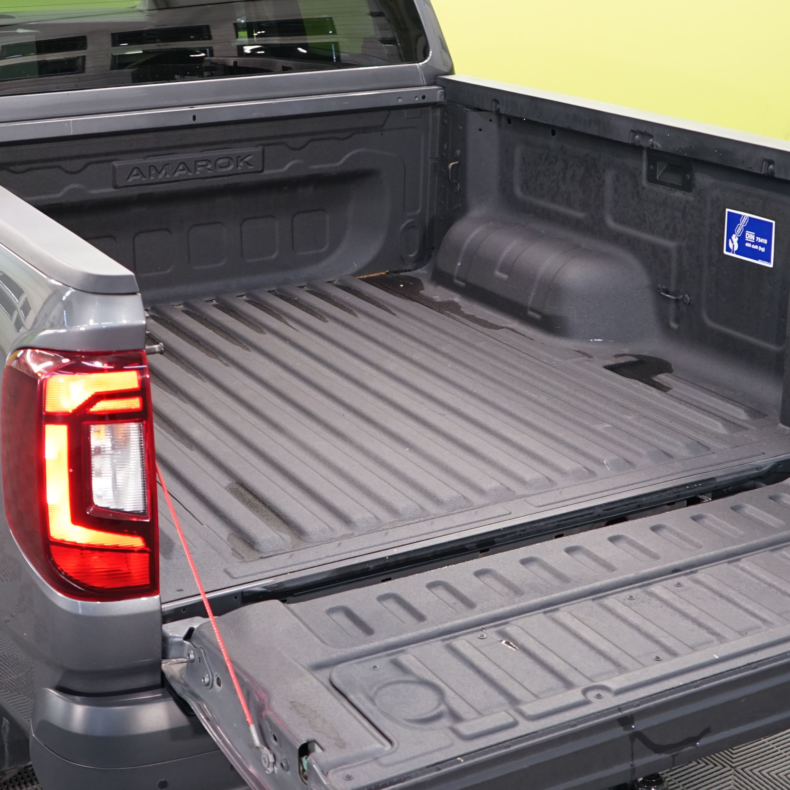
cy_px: 296
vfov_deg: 29.9
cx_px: 354
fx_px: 1472
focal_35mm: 57
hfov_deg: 30.0
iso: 640
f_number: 4
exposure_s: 1/30
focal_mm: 29
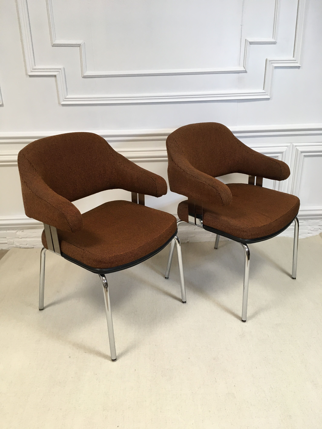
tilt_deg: -22.9
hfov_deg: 48.2
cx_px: 161
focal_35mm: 29
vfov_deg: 61.7
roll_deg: +0.7
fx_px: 360
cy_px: 214
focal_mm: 4.15
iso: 50
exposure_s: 1/33
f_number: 2.2
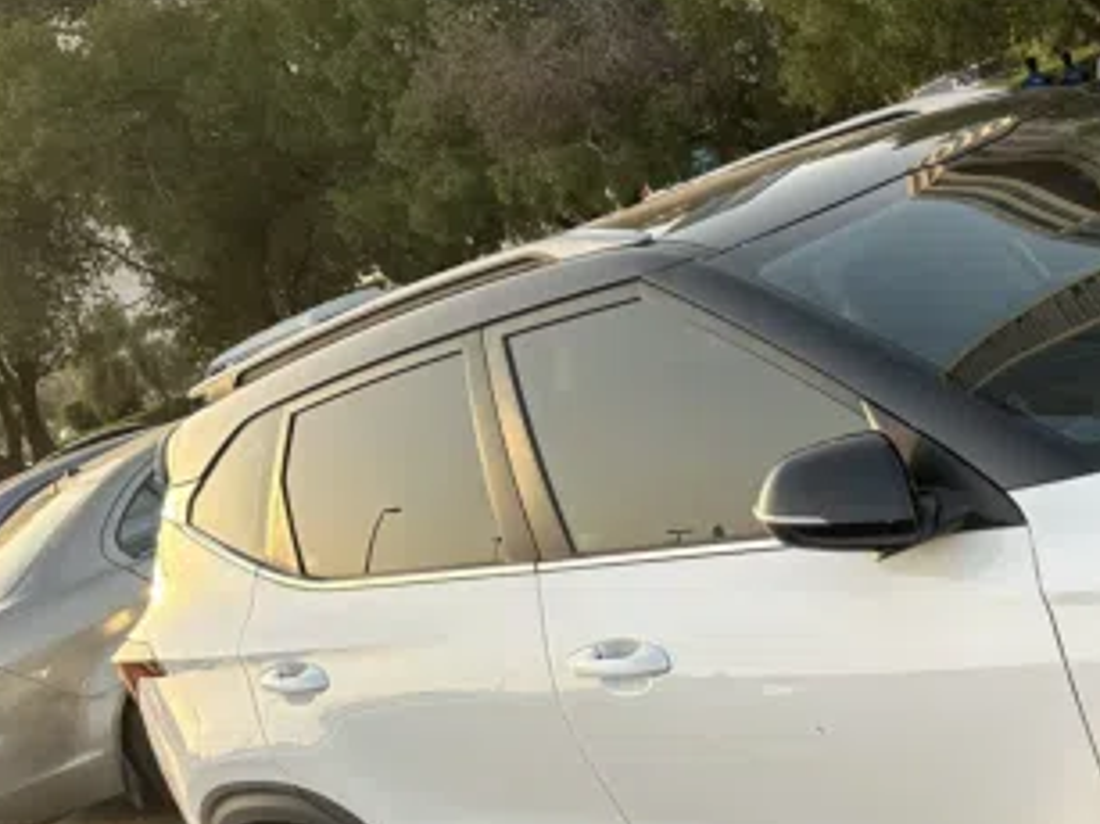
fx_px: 1588
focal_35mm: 50
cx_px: 1107
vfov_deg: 28.9
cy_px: 548
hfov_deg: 34.6
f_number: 1.78
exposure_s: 1/745
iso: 80
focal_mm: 6.86
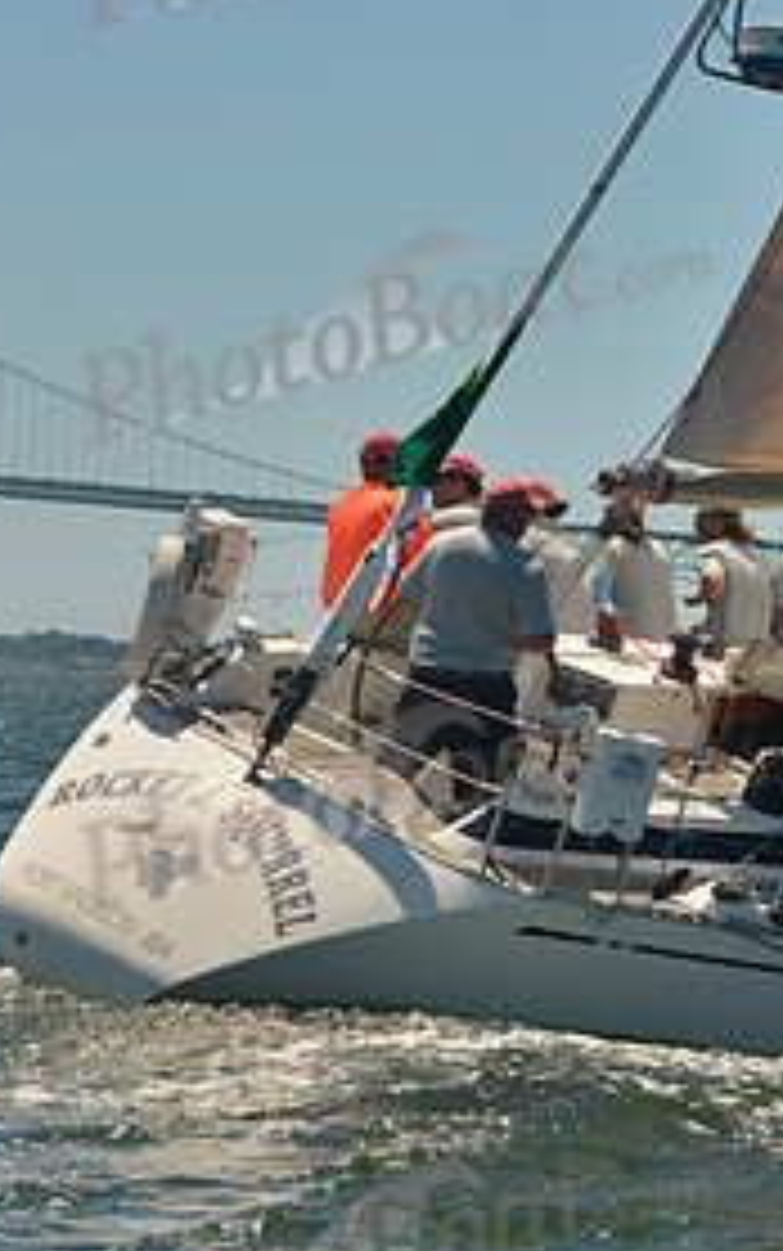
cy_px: 497
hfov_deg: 8.7
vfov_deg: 14.0
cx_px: 950
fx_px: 5082
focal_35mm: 149
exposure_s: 1/800
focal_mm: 70
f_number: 7.1
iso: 280
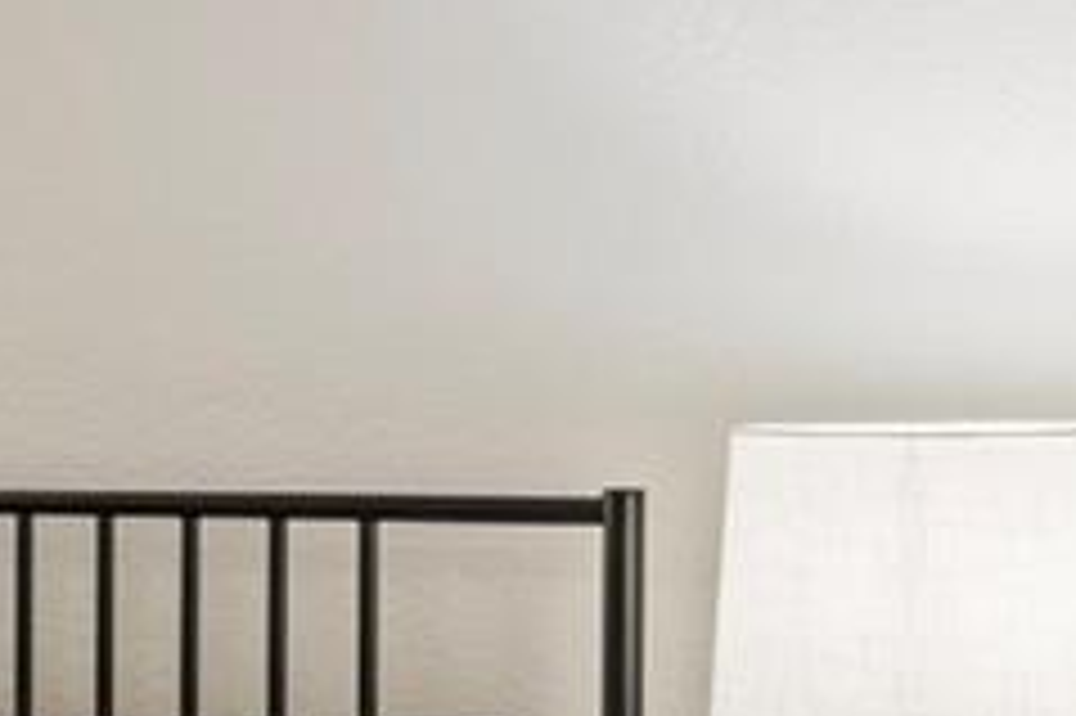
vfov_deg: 12.8
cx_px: -1090
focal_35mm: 107
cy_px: 477
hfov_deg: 15.3
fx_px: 3196
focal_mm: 16
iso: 250
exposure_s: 1/15
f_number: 11
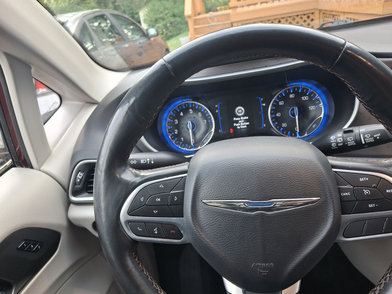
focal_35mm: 25
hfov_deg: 69.4
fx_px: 283
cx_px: 196
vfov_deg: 54.9
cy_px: 147
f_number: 1.8
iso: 100
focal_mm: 4.69
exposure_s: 1/120
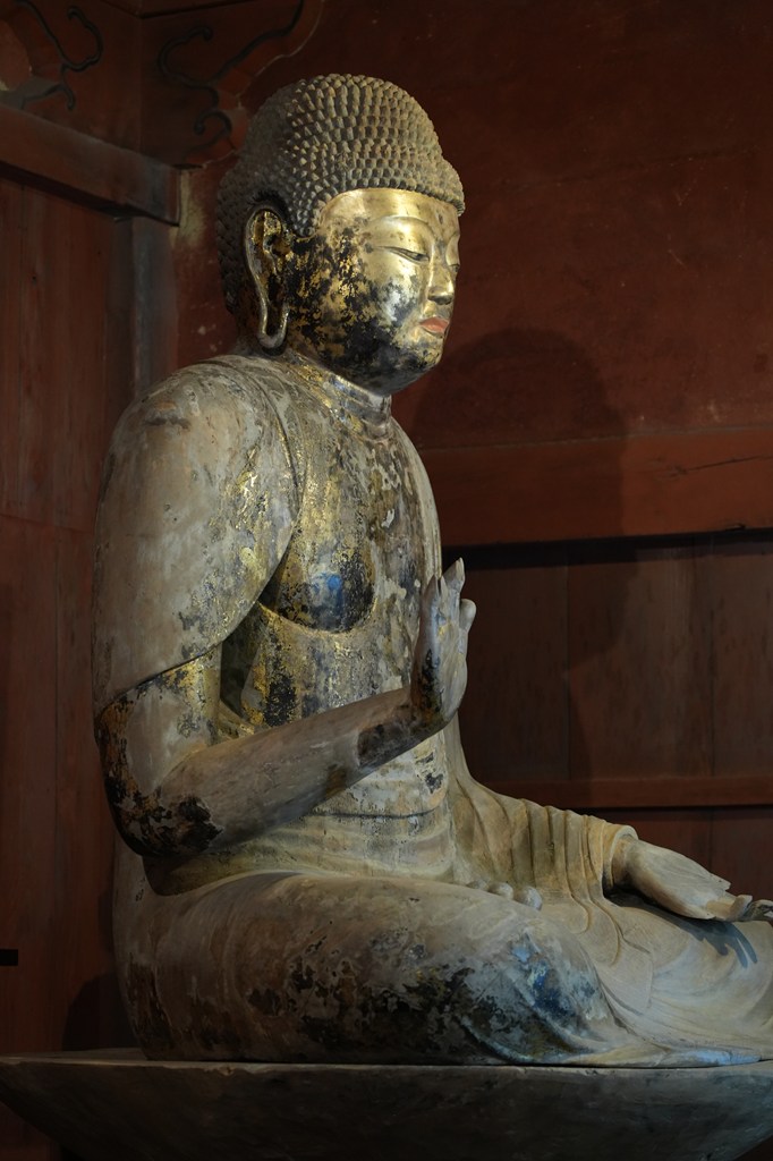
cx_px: 386
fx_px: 3384
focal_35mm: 105
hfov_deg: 13.0
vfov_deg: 19.5
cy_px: 580
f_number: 4.5
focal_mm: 105
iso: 3200
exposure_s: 1/20
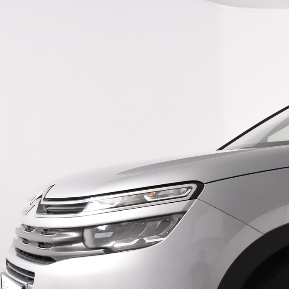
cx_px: 358
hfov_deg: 20.6
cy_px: 230
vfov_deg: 21.9
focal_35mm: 78
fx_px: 737
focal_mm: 22
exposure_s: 1/80
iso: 1600
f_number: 4
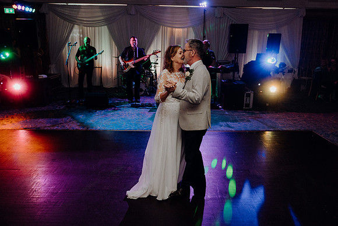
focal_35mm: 28
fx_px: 263
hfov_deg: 65.5
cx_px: 169
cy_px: 113
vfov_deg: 46.4
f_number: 3.5
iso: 2500
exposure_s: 1/200
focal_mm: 28
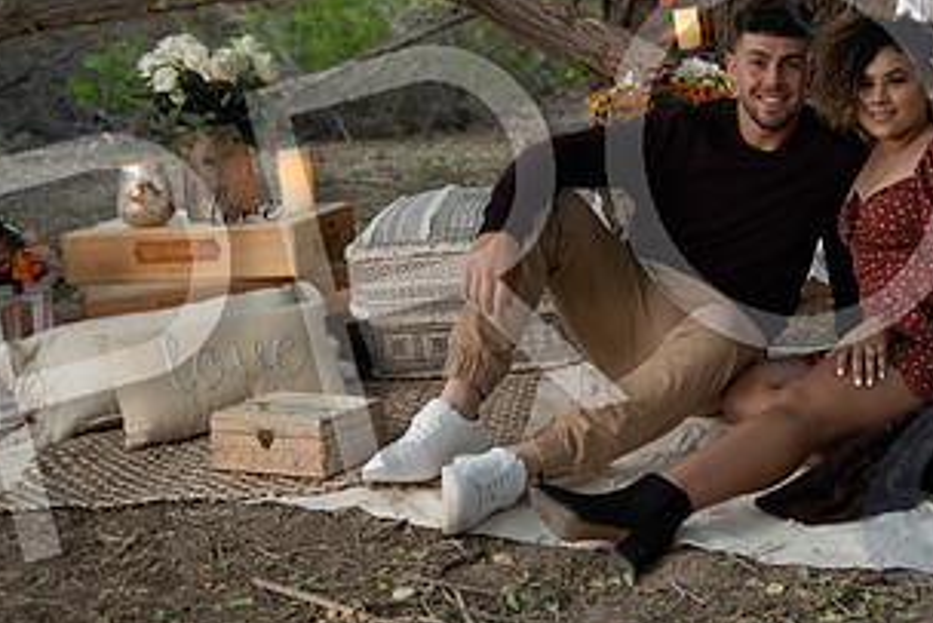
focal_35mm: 61
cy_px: 173
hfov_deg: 31.7
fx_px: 1582
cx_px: 792
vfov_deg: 22.1
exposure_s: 1/60
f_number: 2.8
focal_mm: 32
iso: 200
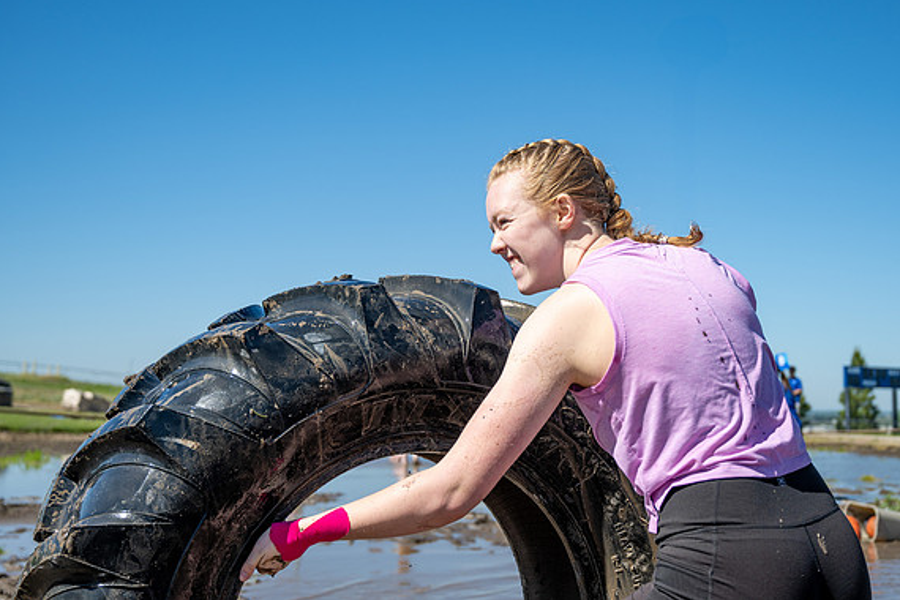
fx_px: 1275
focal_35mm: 51
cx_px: 527
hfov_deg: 38.8
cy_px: 246
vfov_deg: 26.4
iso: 100
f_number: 4
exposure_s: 1/1250
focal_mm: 43
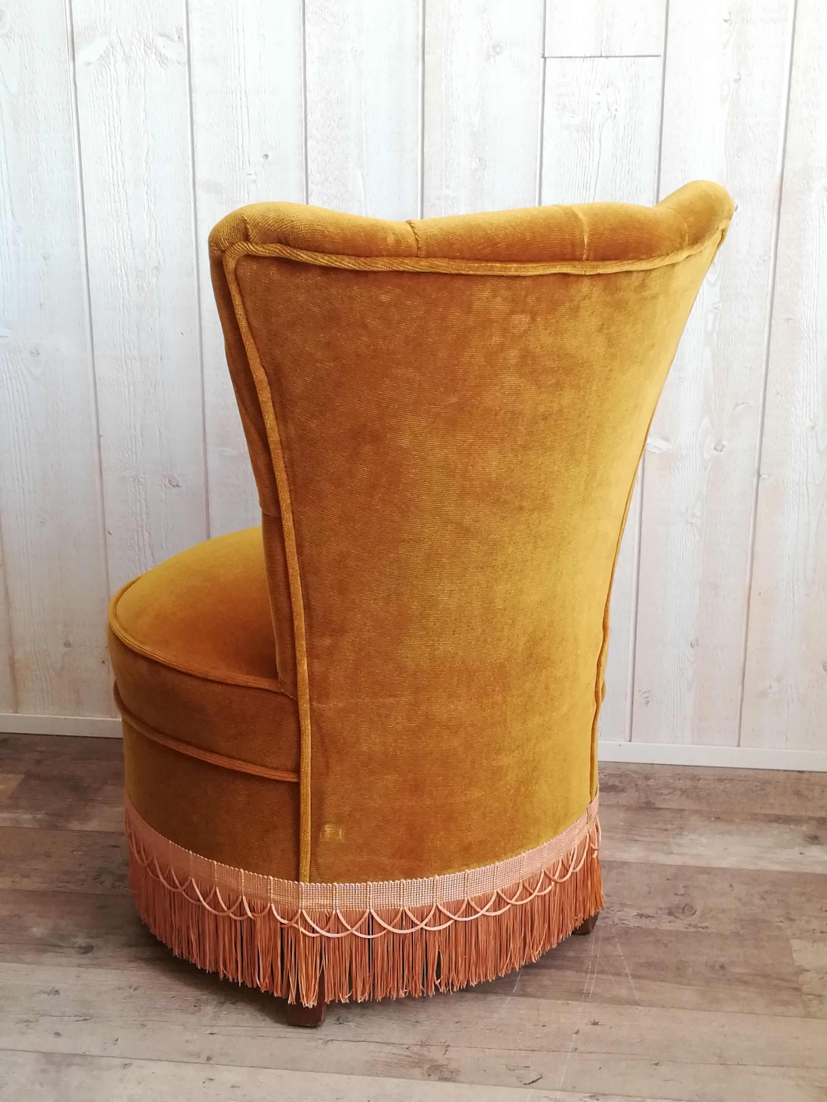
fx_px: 1402
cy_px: 551
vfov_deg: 42.9
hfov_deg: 32.9
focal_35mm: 44
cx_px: 414
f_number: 2.2
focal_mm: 3.83
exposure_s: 1/33.3
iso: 200
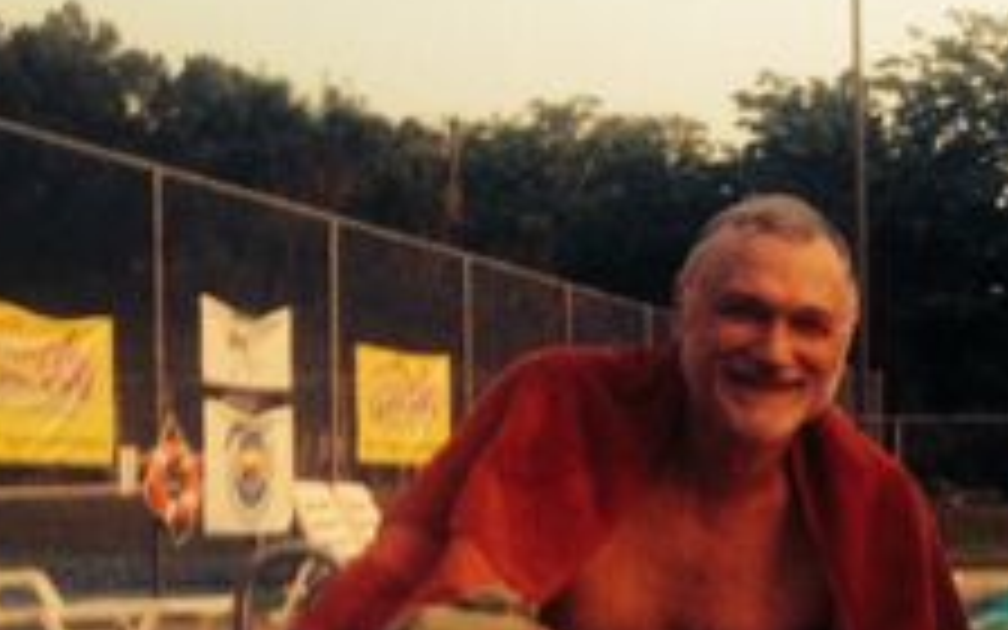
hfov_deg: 19.3
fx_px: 2747
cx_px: 1296
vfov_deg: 13.0
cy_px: 508
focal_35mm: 100
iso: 200
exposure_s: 1/20
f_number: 2.4
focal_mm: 4.12
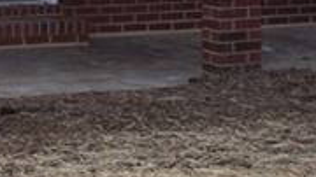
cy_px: -188
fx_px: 1650
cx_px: -188
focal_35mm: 197
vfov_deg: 6.0
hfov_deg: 10.5
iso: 100
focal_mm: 22
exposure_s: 1/200
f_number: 7.1
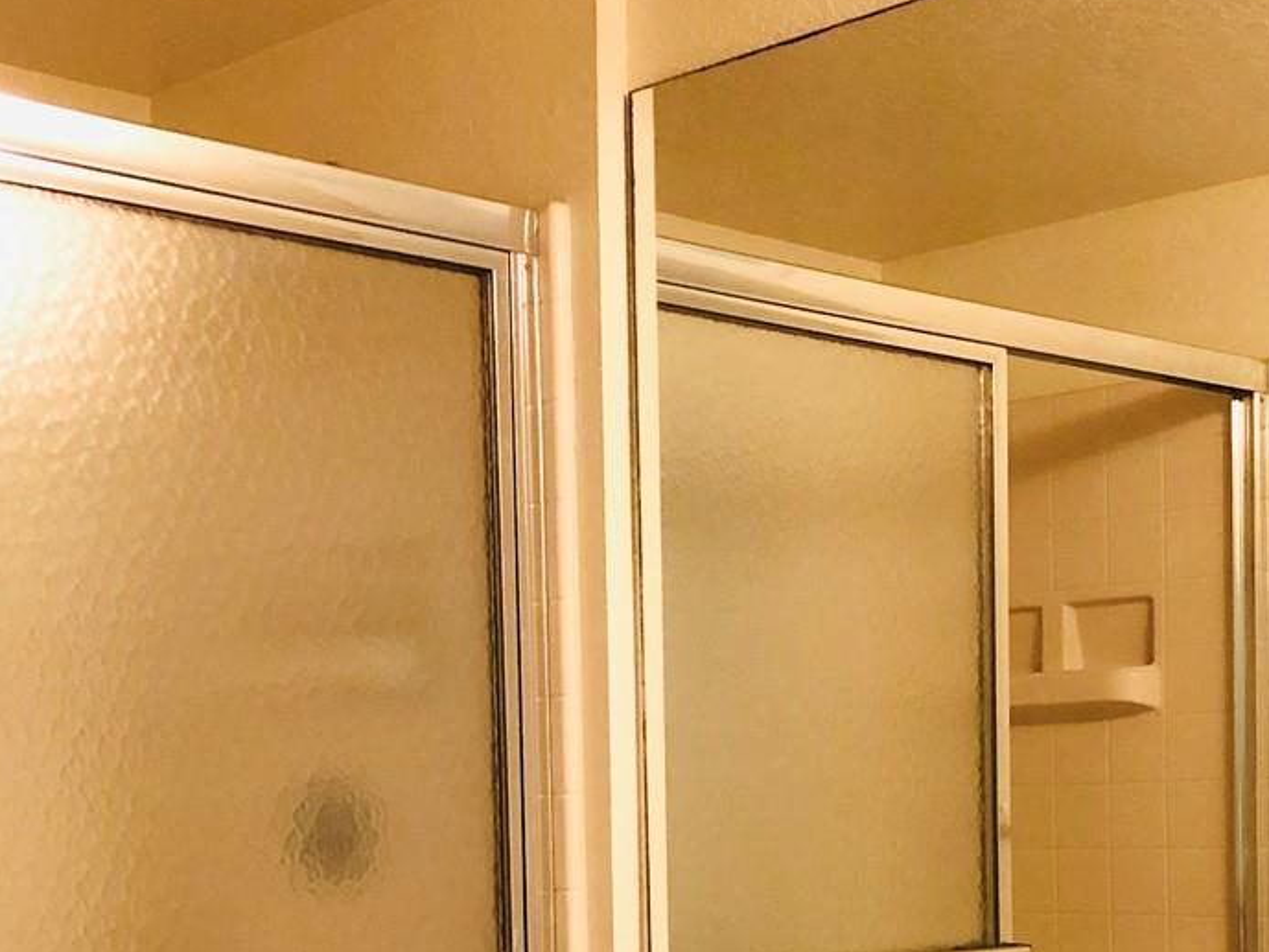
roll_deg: +2.2
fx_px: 2383
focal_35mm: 65
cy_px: 915
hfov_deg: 29.8
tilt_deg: -1.9
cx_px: 661
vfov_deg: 21.9
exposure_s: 1/15
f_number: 1.8
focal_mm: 4
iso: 64
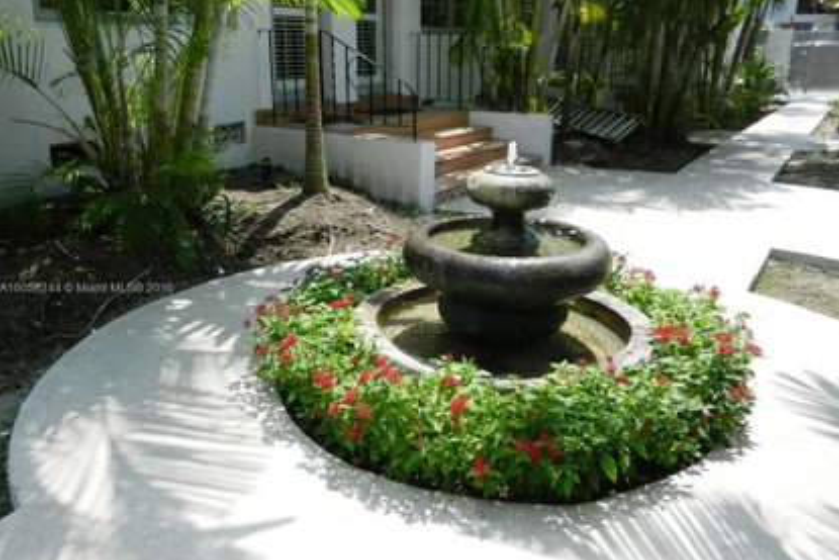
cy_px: 289
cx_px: 430
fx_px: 723
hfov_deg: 60.3
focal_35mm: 31
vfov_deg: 42.4
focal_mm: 5.1
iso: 800
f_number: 7.2
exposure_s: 1/1250
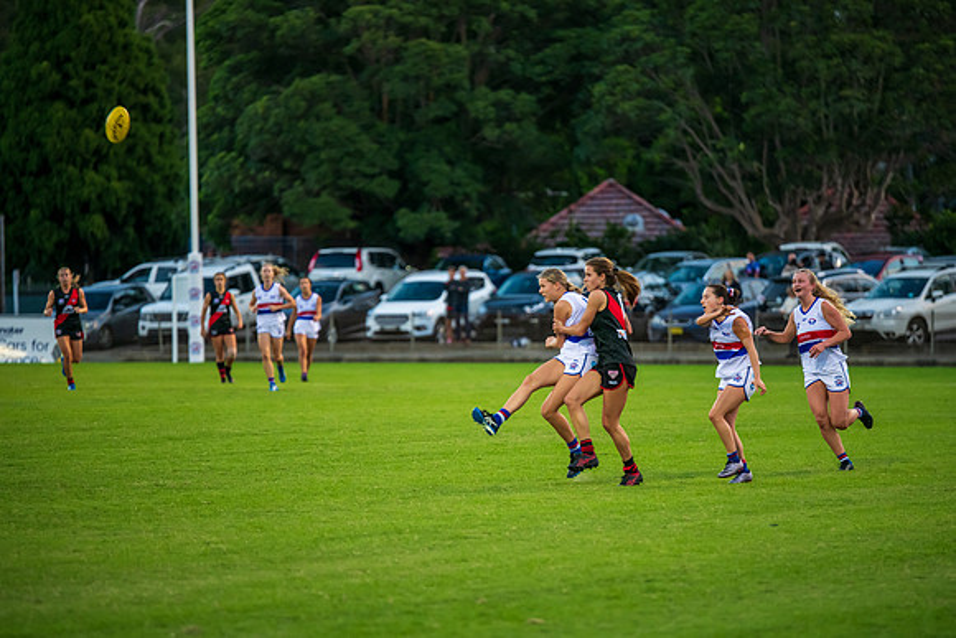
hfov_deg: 9.4
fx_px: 5832
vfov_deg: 6.3
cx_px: 511
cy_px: 341
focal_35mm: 220
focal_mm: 200
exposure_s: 1/640
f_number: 2.8
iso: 1600
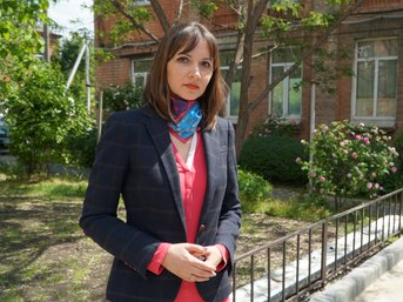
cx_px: 227
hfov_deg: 50.0
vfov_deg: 38.6
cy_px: 152
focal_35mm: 37
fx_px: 431
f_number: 4.5
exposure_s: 1/400
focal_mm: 22
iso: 100
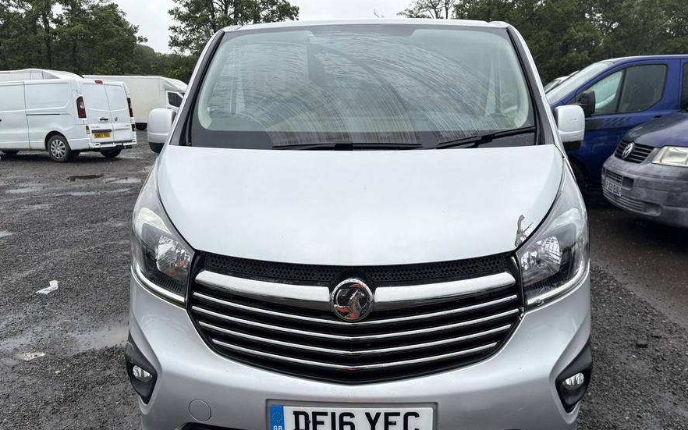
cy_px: 254
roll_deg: +2.0
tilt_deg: -11.8
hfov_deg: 66.5
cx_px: 348
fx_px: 525
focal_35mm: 28
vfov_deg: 44.3
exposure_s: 1/2012
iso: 50
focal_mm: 5.96
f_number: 1.6
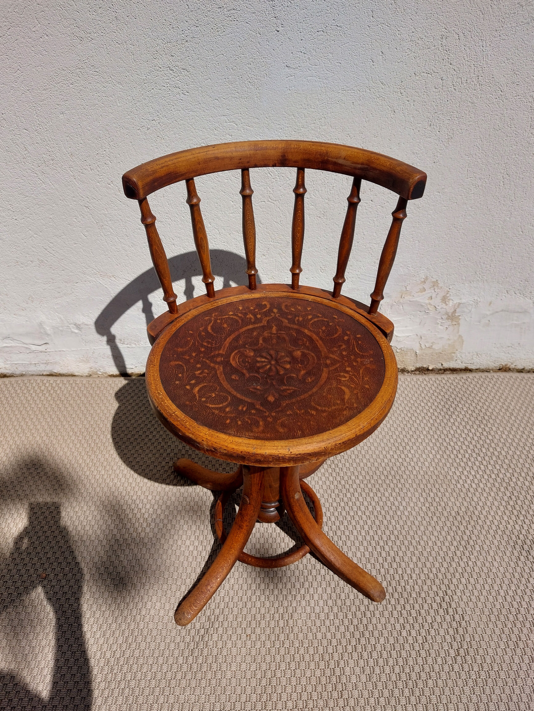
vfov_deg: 69.4
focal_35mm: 25
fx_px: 514
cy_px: 356
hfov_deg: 54.9
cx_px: 267
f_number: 1.8
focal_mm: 5.23
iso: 25
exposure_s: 1/1975
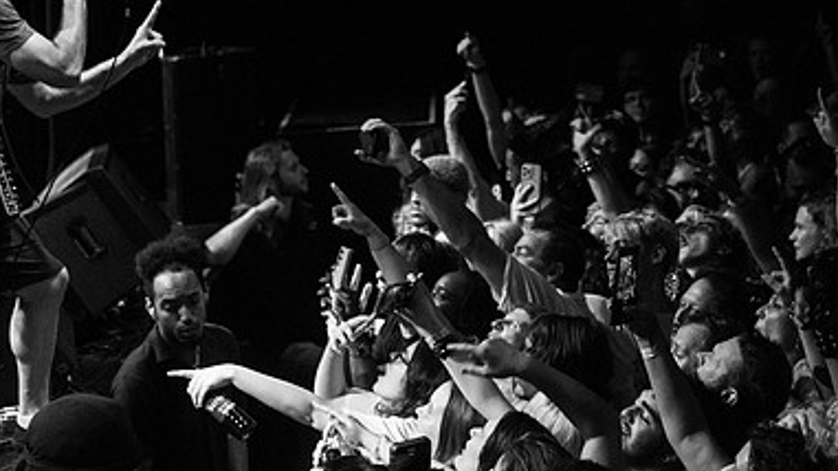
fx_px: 2177
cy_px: -28
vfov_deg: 12.2
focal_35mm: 98
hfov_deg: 21.7
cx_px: 543
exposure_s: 1/125
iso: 3200
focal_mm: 52
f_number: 3.2
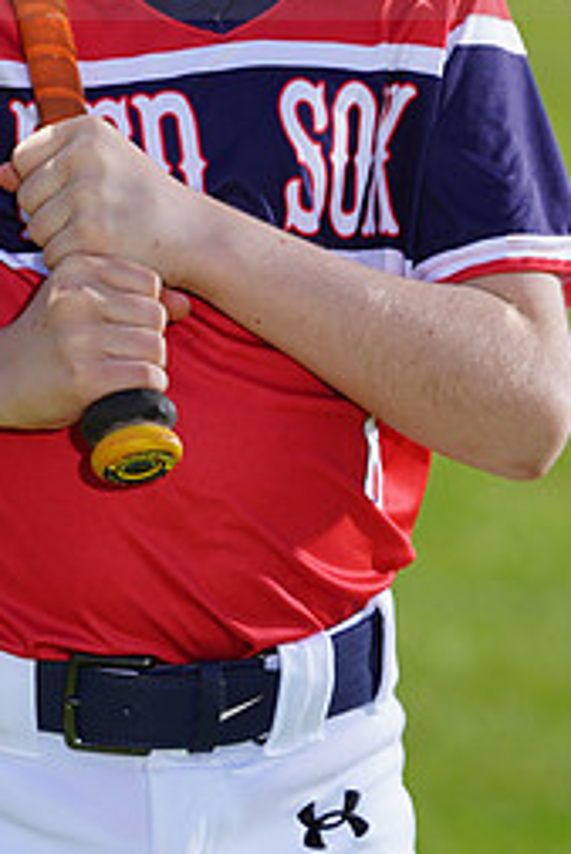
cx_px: 106
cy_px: -88
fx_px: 12045
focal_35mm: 507
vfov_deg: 4.1
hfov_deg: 2.7
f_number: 7.1
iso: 100
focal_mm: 221
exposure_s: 1/250
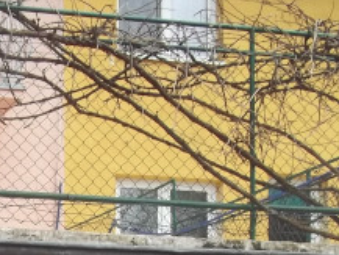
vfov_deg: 11.7
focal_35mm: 118
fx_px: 1156
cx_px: -106
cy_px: 438
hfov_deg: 15.8
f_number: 8.8
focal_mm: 5.7
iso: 64
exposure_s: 1/60
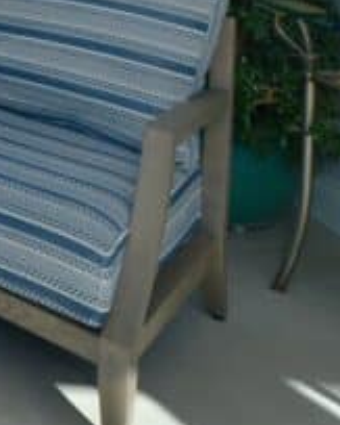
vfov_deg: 22.7
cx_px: -459
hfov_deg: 15.0
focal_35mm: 66
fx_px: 831
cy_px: -232
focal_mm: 14
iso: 160
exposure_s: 1/160
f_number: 10
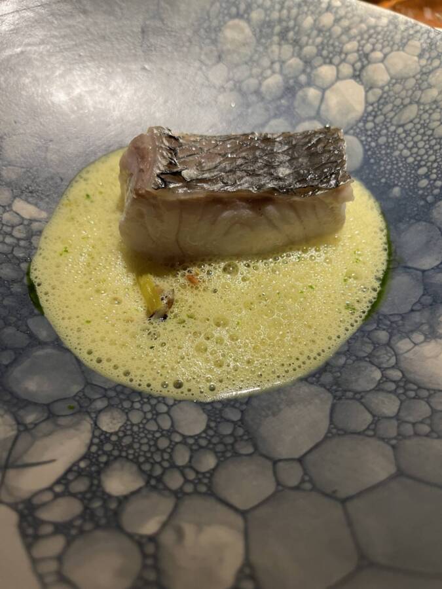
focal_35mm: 26
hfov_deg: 53.1
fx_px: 443
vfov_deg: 67.3
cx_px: 221
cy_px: 294
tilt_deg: -52.2
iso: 200
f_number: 1.6
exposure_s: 1/60
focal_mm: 5.1
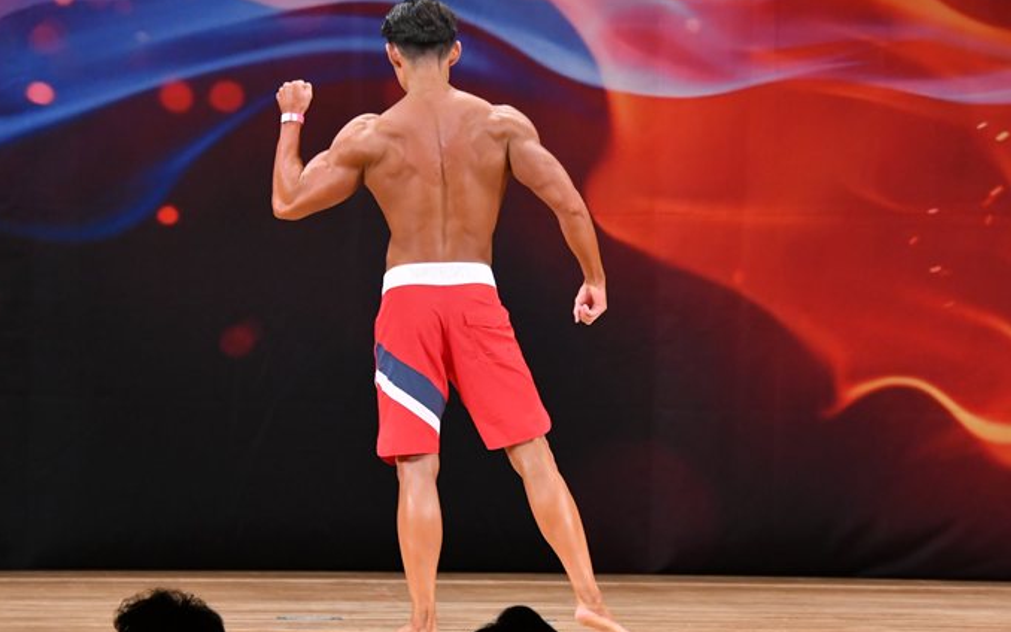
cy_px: 331
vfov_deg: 4.4
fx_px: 8185
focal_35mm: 297
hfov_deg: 7.1
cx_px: 493
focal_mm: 170
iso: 3200
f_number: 5.6
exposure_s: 1/400
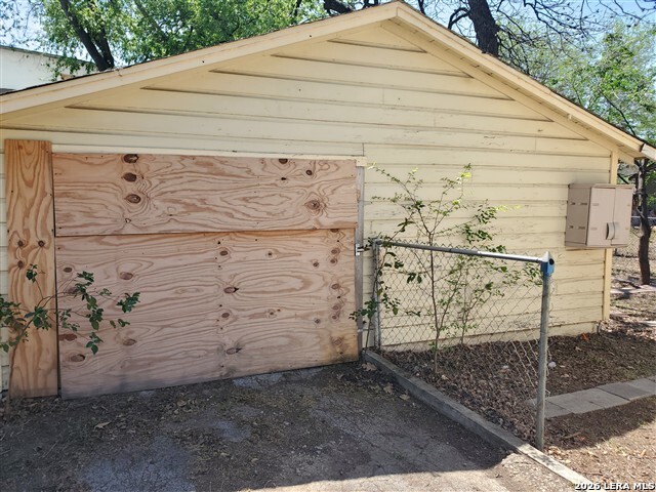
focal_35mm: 26
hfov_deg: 67.3
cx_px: 328
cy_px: 246
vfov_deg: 53.1
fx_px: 493
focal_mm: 4.3
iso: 50
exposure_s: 1/500
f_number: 2.4
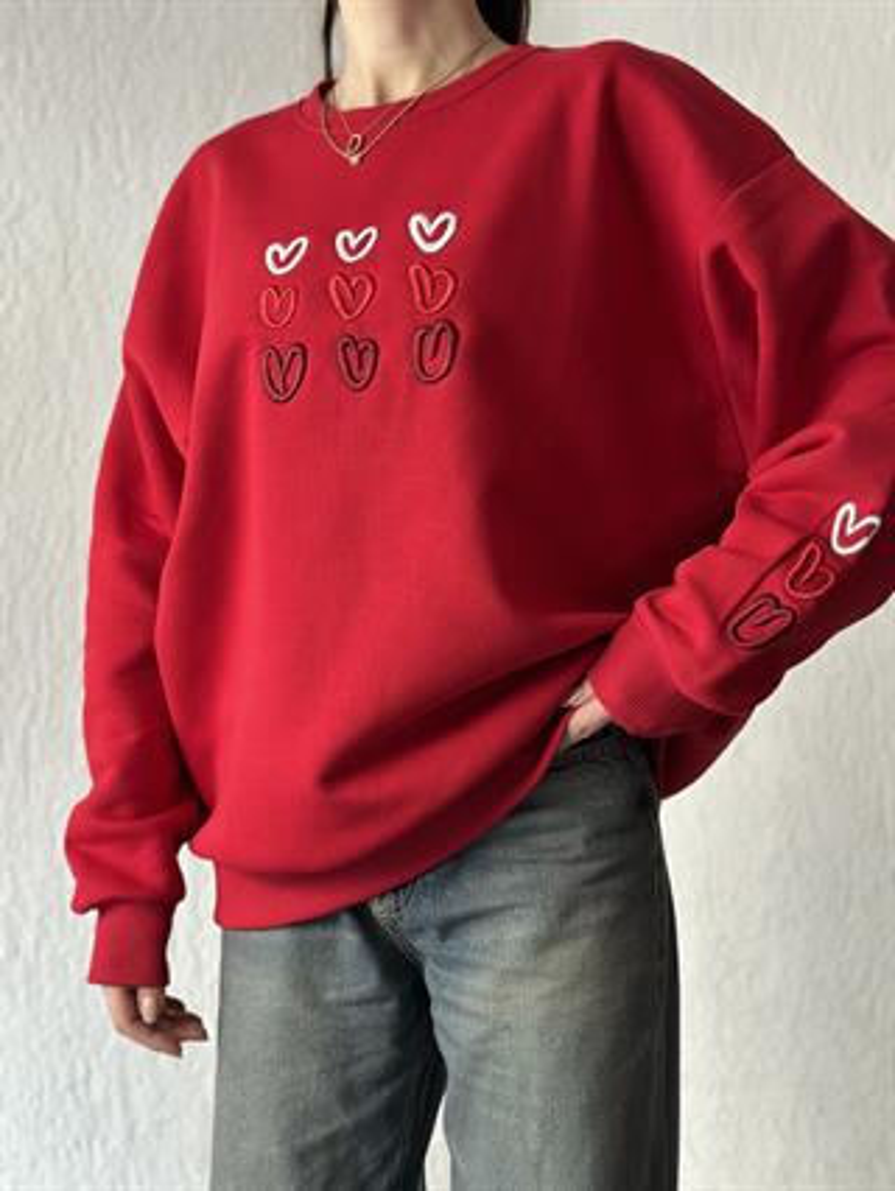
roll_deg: +0.4
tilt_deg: -1.9
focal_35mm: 48
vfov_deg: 39.6
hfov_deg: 30.3
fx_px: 1653
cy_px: 596
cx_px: 448
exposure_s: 1/60
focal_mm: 6.86
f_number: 1.78
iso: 320
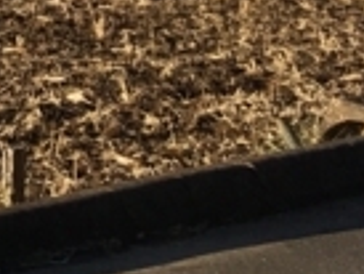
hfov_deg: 7.4
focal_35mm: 217
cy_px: -474
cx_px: -933
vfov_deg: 6.4
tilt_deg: +1.8
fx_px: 2284
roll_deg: +0.0
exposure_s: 1/962
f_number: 2.2
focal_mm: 4.15
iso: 25
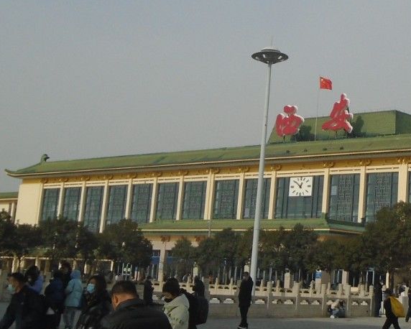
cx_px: 411
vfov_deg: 20.6
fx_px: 900
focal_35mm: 74
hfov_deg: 24.5
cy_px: 90
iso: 100
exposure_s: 1/320
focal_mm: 5.5
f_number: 8.8
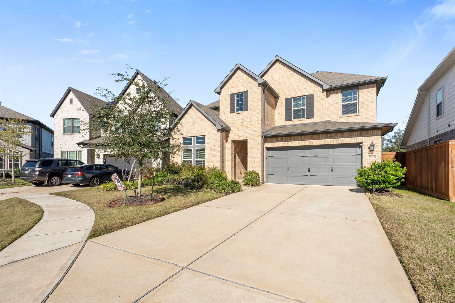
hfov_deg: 96.7
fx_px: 202
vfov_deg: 73.7
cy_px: 152
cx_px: 228
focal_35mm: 16
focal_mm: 16
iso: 800
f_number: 9
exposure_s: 1/800
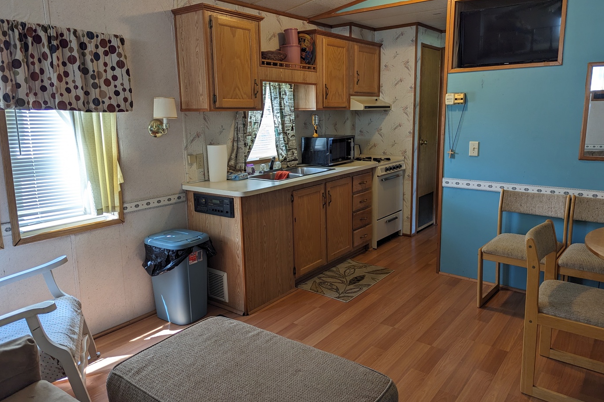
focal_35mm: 26
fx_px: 436
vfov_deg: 49.5
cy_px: 197
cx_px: 302
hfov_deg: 69.4
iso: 43
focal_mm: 6.81
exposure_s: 1/40
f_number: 1.85
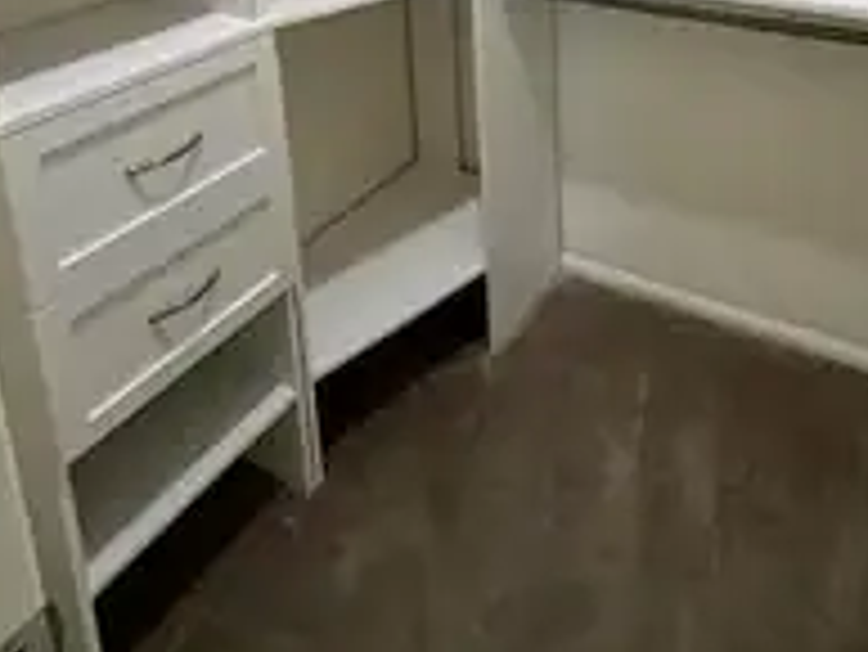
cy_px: -76
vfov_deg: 39.0
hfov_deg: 60.0
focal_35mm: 29
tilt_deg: -11.9
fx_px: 728
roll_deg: +0.2
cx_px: 589
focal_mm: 2.22
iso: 320
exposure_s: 1/120
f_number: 2.2
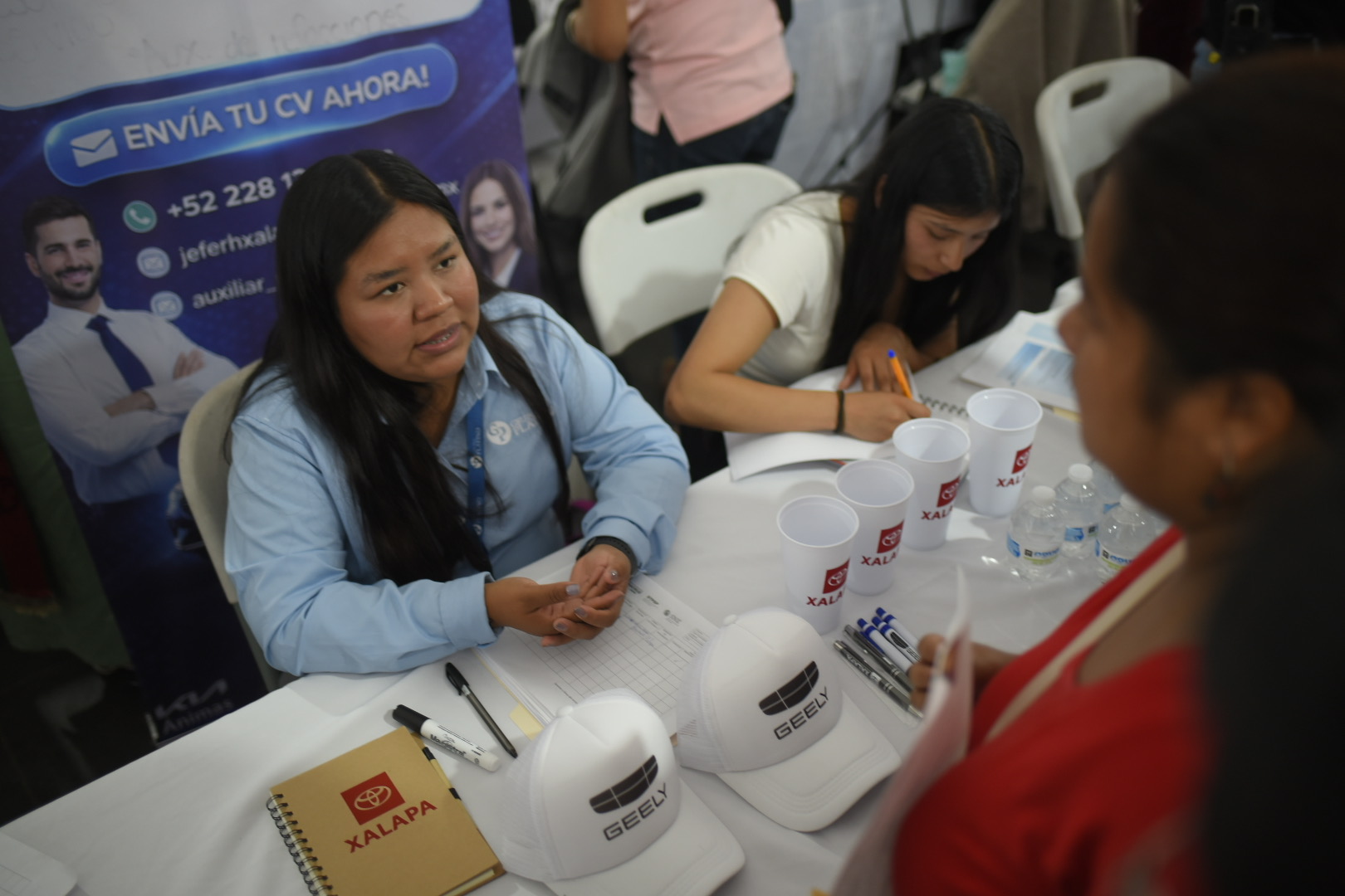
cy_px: 448
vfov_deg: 37.9
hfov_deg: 54.4
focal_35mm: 35
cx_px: 672
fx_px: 1308
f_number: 1.8
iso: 640
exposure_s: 1/125
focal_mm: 35
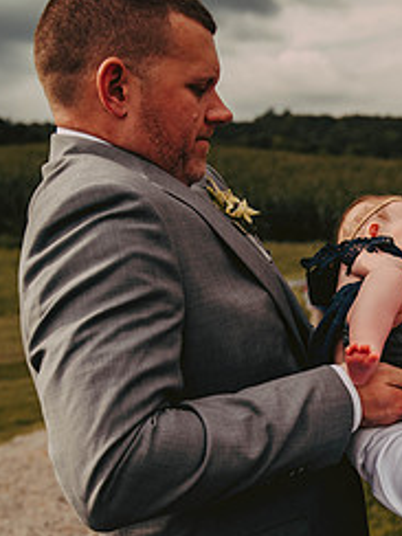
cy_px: 348
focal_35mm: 64
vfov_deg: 30.1
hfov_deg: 22.2
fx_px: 991
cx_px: 382
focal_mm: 28
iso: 250
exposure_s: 1/2000
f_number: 2.8
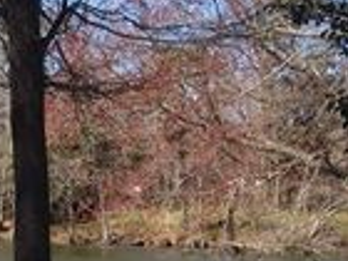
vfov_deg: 11.8
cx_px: -271
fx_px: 1257
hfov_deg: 14.1
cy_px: 220
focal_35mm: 125
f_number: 2.4
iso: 50
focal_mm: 4.28
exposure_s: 1/836
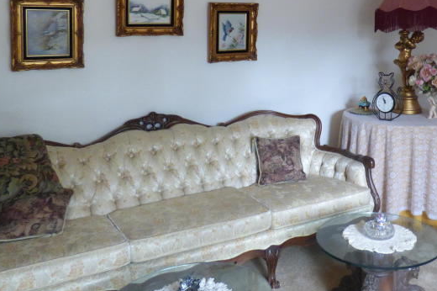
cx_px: 352
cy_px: 50
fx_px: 497
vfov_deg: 31.6
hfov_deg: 45.0
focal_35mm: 41
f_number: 2.8
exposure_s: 1/30
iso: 400
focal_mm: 3.58
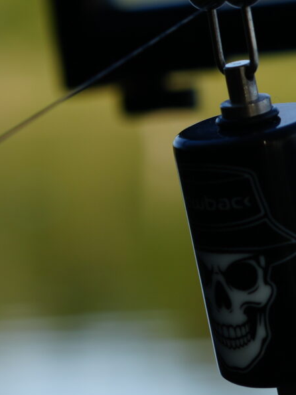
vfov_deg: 9.6
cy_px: 142
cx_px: -1
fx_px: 2361
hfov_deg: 7.1
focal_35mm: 207
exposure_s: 1/250
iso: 100
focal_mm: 50
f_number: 5
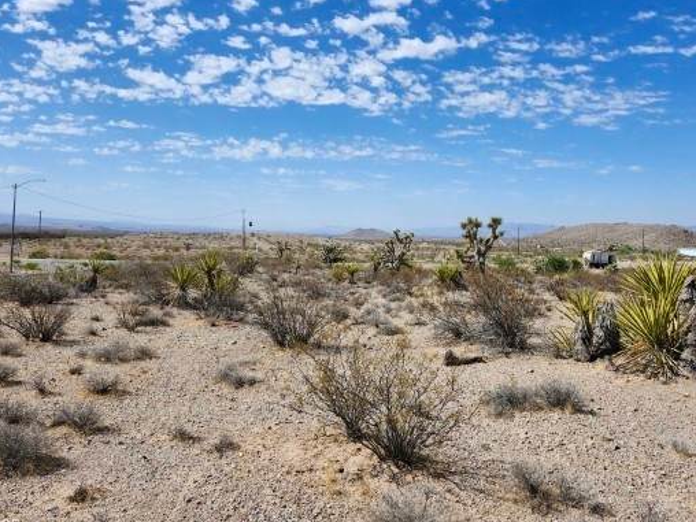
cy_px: 216
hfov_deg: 61.6
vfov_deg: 48.0
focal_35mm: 29
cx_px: 370
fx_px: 583
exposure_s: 1/2283
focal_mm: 5.54
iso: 25
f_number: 1.8
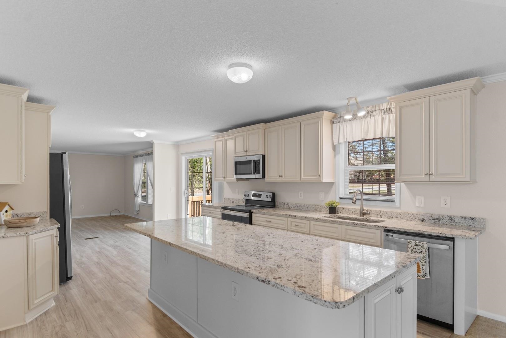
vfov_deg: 64.6
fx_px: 267
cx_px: 253
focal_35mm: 19
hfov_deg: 86.9
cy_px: 169
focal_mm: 13
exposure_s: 1/1.25
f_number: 4.8
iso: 100
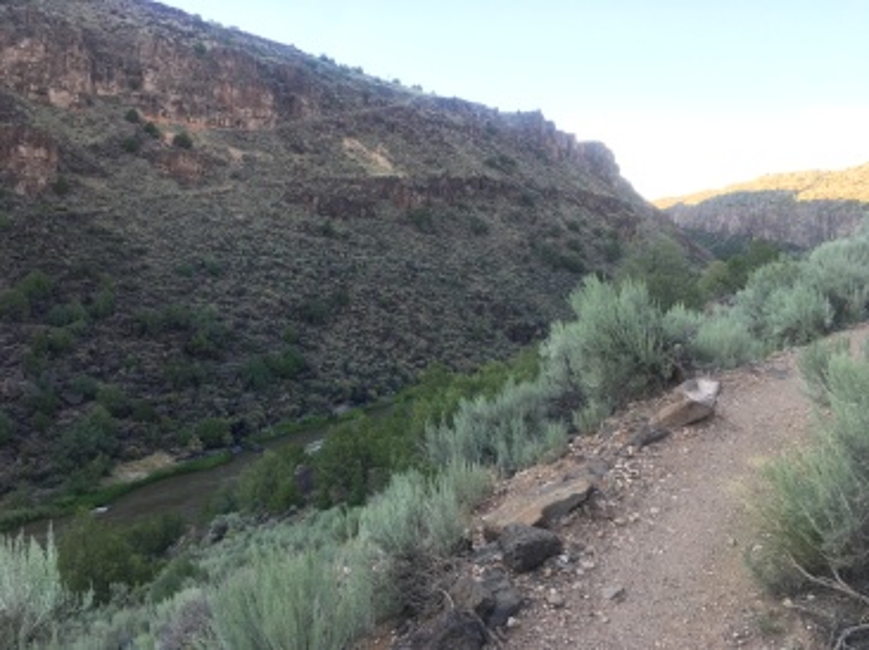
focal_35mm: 29
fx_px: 728
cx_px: 434
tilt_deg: -8.3
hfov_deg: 61.7
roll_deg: -0.8
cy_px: 325
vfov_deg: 48.2
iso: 40
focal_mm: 4.15
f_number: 2.2
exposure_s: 1/120
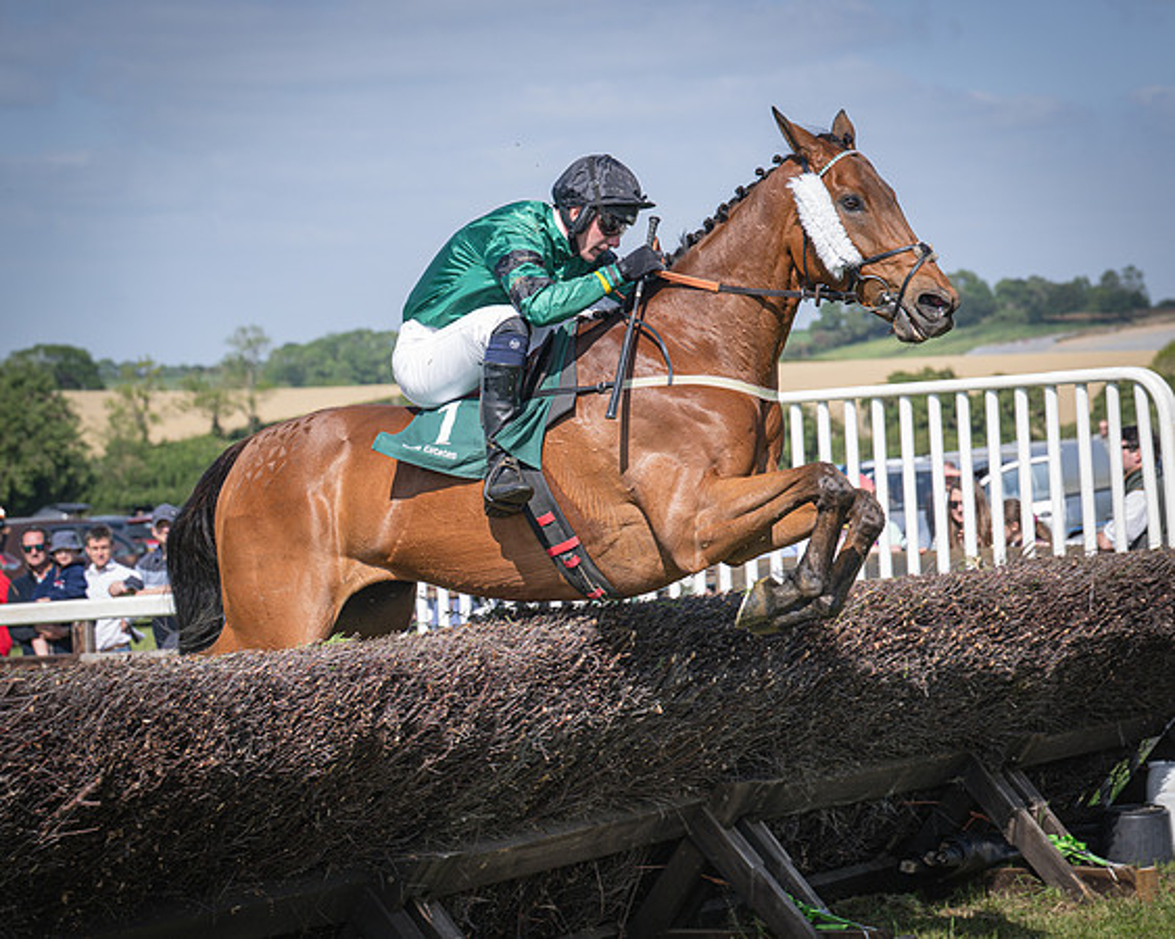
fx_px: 3493
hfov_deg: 19.1
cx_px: 645
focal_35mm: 100
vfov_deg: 15.3
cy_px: 488
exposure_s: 1/1600
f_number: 4
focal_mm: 70
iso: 200
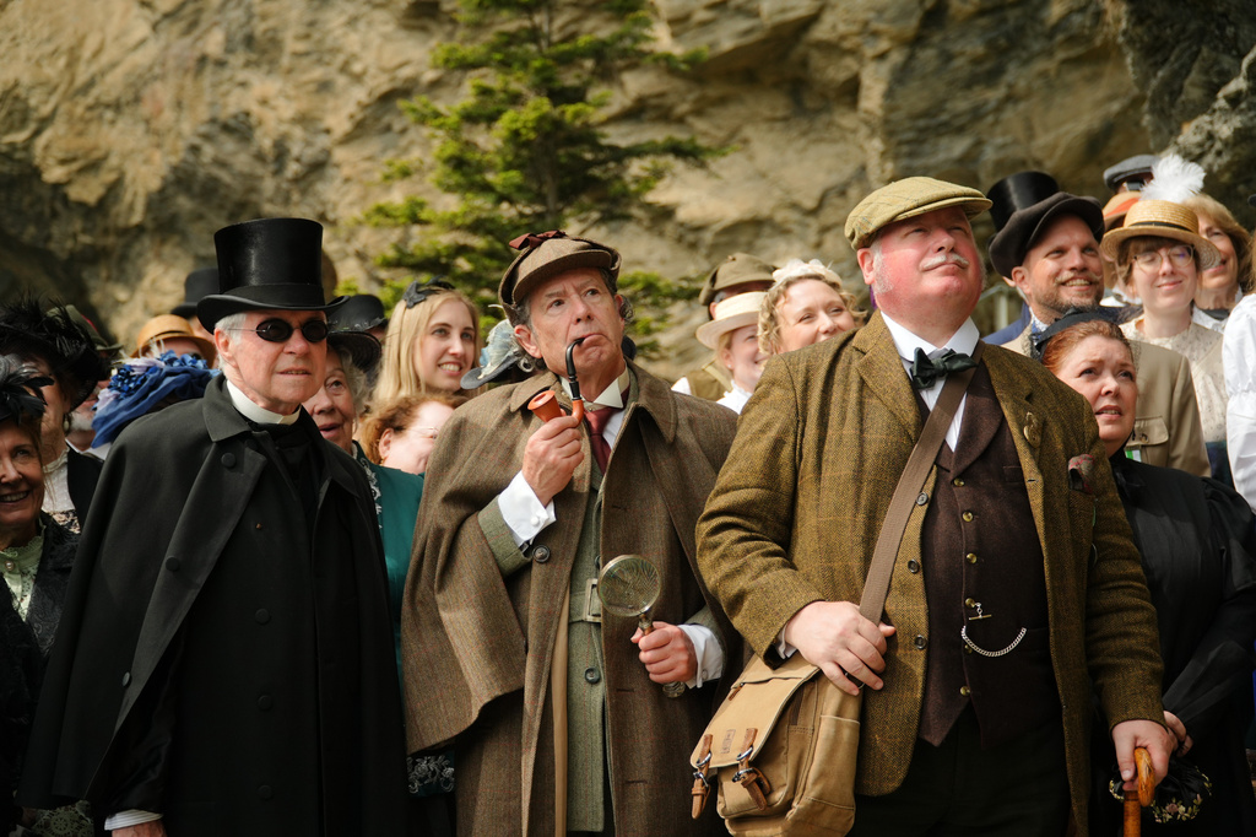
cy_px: 418
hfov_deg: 27.5
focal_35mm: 74
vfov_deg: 18.5
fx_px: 2563
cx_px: 628
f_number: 4
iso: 200
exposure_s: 1/100
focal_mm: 49
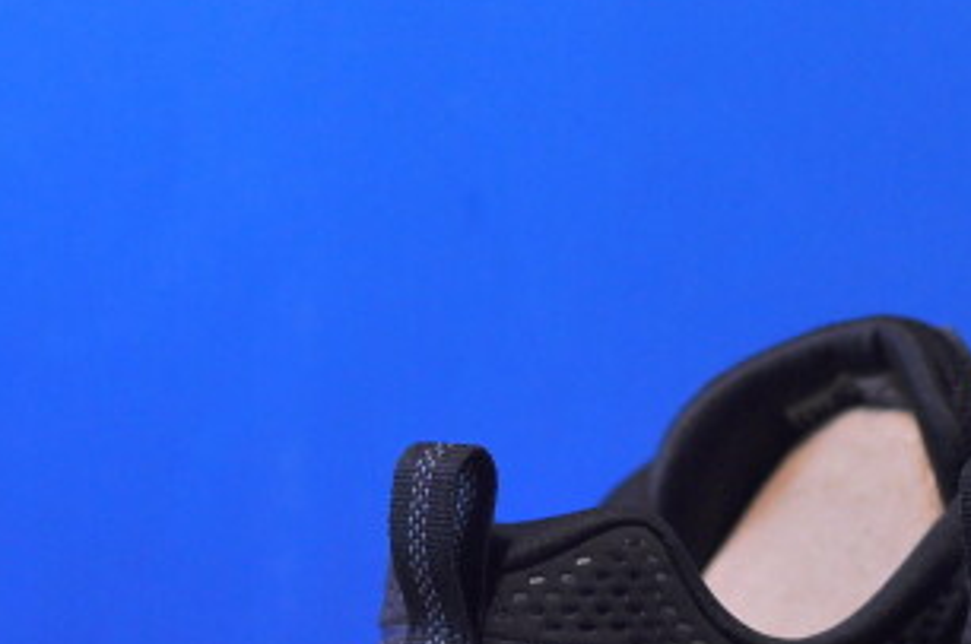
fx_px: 5278
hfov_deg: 10.3
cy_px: 569
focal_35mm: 196
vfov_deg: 7.0
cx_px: 1155
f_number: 3.2
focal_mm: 50
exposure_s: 1/320
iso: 250
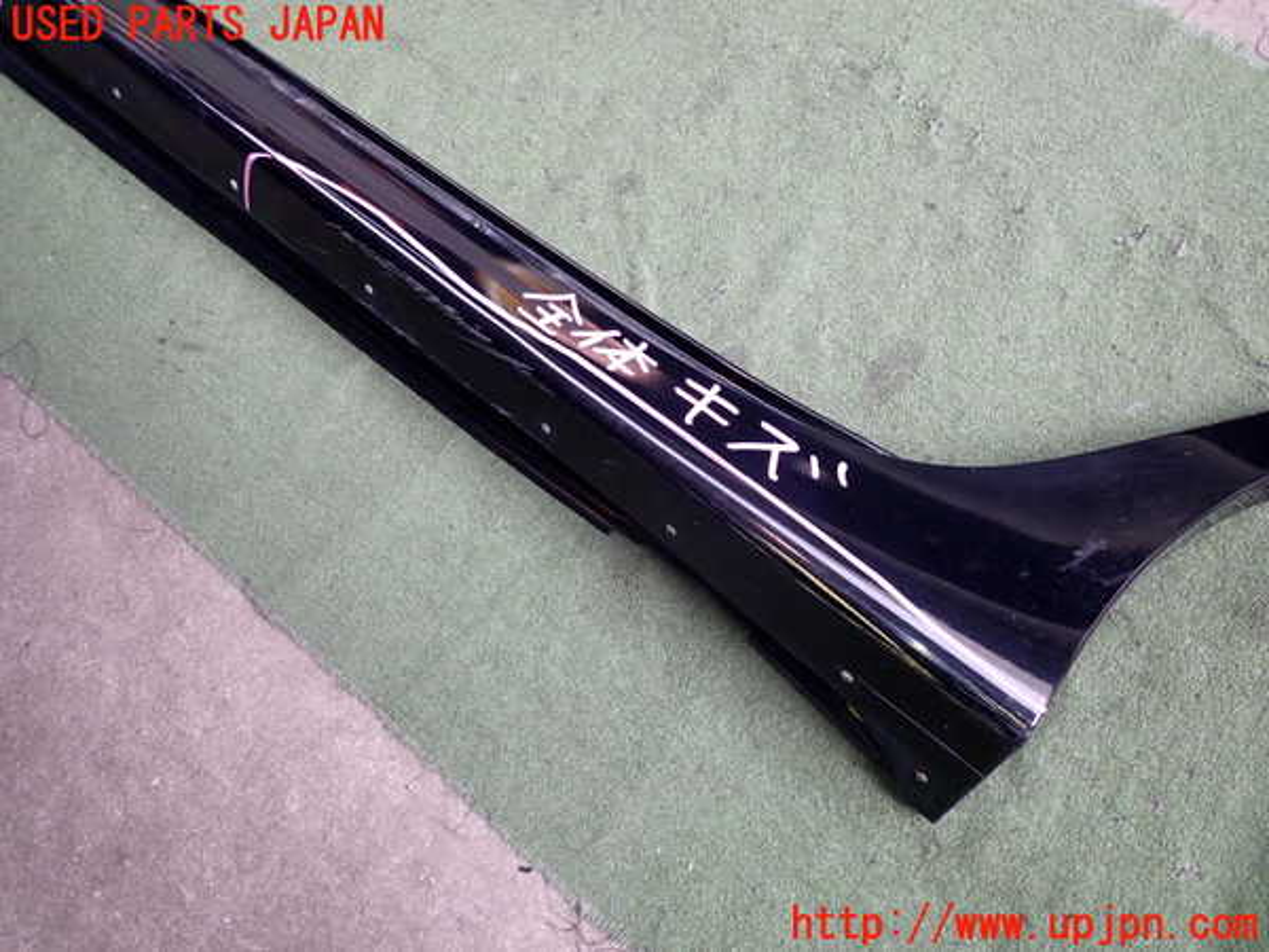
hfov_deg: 69.4
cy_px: 476
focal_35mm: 25
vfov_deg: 54.9
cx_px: 634
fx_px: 916
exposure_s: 1/125
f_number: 2
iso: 100
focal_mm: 4.5
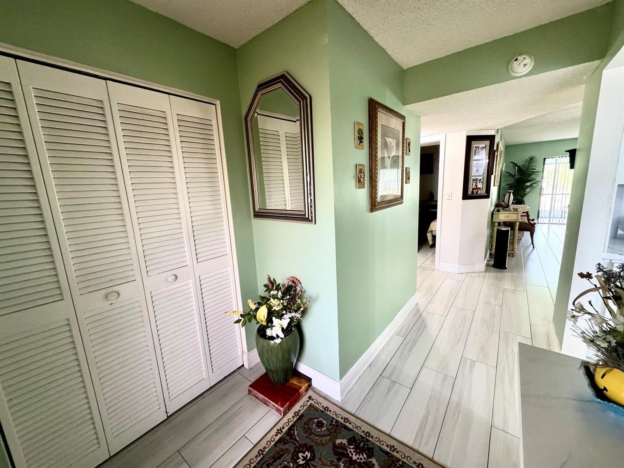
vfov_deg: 85.7
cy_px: 234
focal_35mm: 14
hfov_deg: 102.1
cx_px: 312
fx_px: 252
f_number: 2.2
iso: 320
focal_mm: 2.22
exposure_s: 1/60
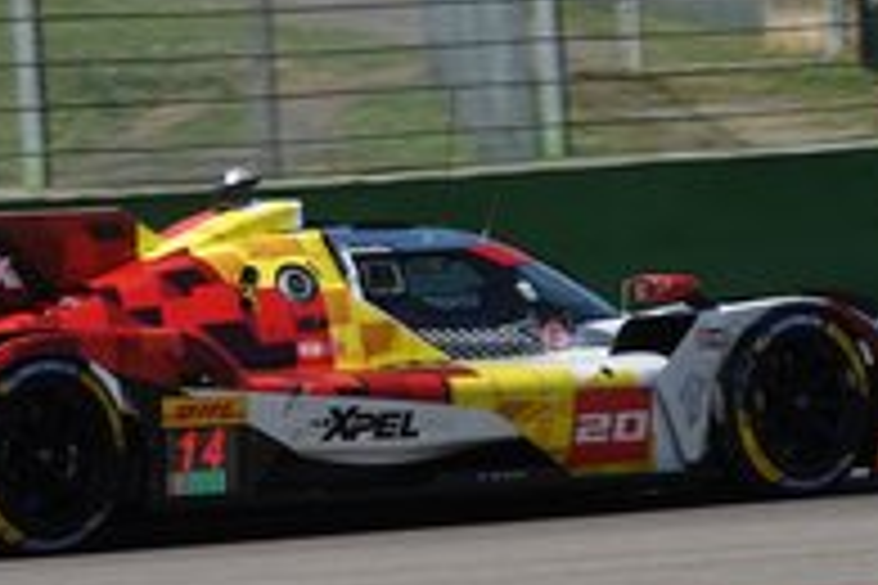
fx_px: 11267
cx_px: 230
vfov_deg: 3.0
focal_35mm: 462
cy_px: 364
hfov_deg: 4.5
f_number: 5
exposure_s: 1/1000
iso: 125
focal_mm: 73.24
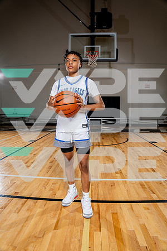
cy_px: 126
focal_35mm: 23
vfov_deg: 76.1
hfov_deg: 55.1
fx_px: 160
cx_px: 84
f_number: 5.6
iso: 200
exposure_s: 1/250
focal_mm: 23
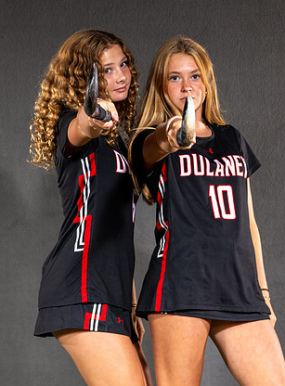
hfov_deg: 9.0
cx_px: 139
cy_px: 163
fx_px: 1819
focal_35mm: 164
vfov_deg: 12.1
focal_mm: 70
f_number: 6.3
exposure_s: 1/100
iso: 160
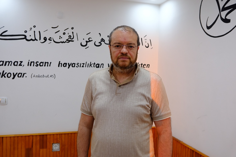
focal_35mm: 30
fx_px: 197
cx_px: 118
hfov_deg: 61.9
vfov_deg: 43.6
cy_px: 78
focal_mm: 20.2
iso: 1600
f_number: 4
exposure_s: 1/125
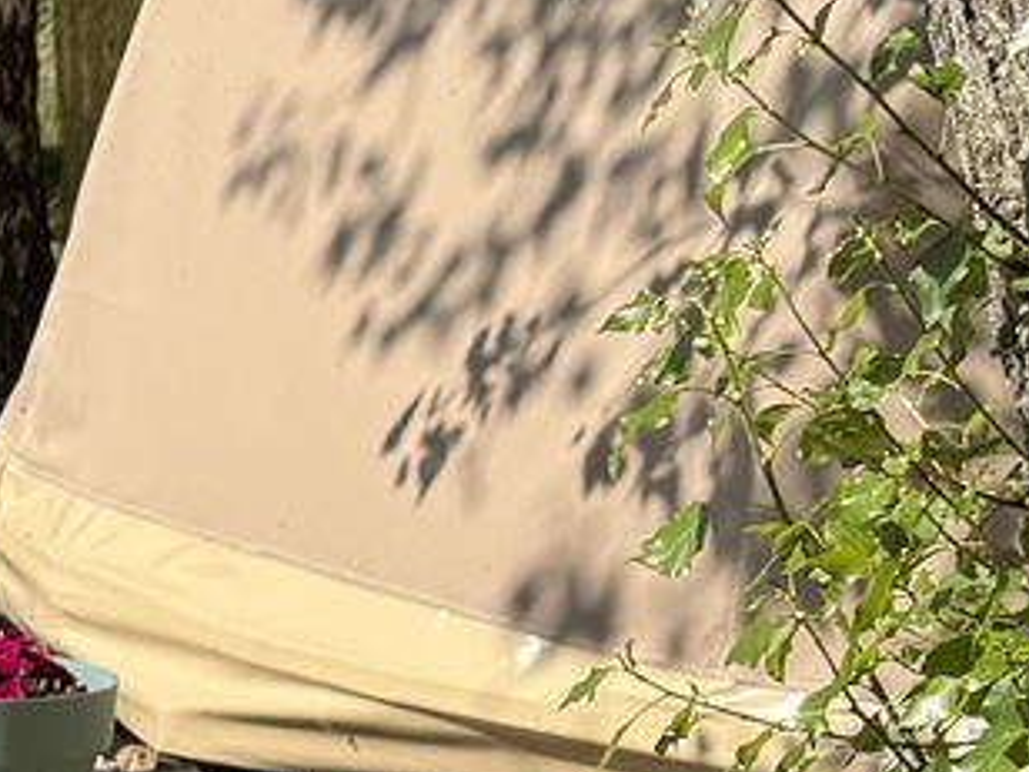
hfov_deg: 11.4
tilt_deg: -15.0
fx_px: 4637
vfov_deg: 9.3
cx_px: -1032
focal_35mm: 156
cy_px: 1029
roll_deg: -0.8
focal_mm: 6.76
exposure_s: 1/3247
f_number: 1.78
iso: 80
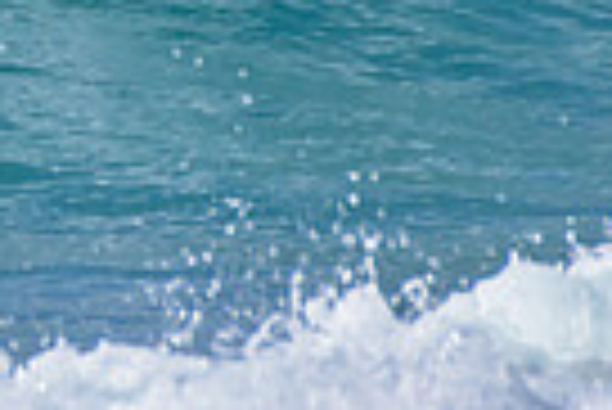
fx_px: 72394
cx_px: -652
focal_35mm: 4254
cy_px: -264
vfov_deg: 0.3
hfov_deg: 0.5
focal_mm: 1000
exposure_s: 1/2000
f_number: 11
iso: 1600
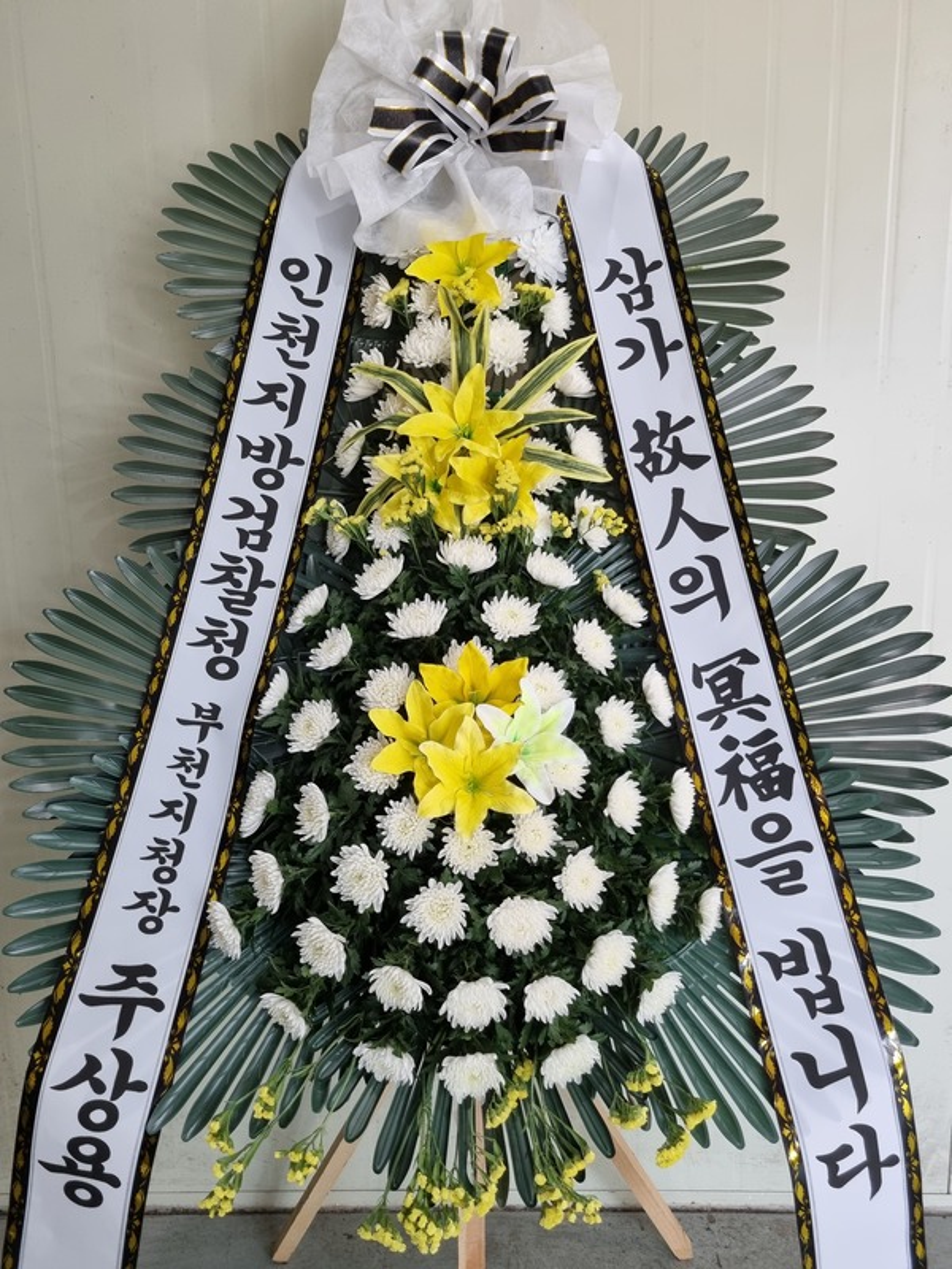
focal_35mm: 26
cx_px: 476
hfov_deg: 53.1
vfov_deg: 67.3
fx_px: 953
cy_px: 634
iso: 200
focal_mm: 5.4
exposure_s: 1/120
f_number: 1.8
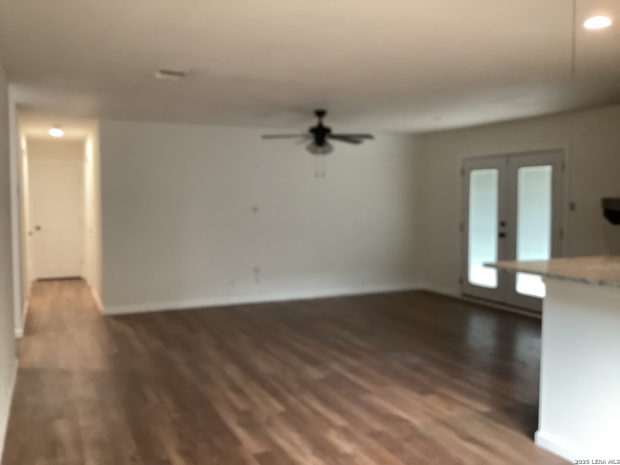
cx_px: 310
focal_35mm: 31
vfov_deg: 45.4
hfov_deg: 58.4
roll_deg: -0.1
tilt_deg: -4.5
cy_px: 232
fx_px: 555
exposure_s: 1/40
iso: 320
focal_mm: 3.3
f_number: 2.4
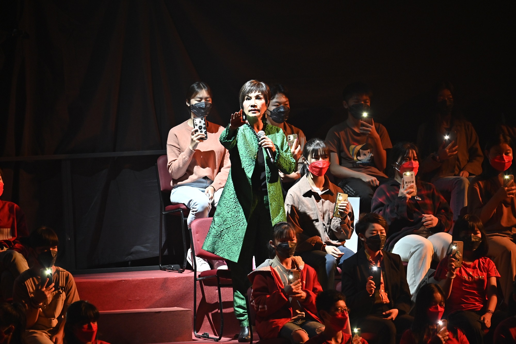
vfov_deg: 4.7
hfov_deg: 7.1
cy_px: 172
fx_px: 4156
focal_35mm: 290
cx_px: 258
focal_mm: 290
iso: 2000
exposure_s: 1/250
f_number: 5.6
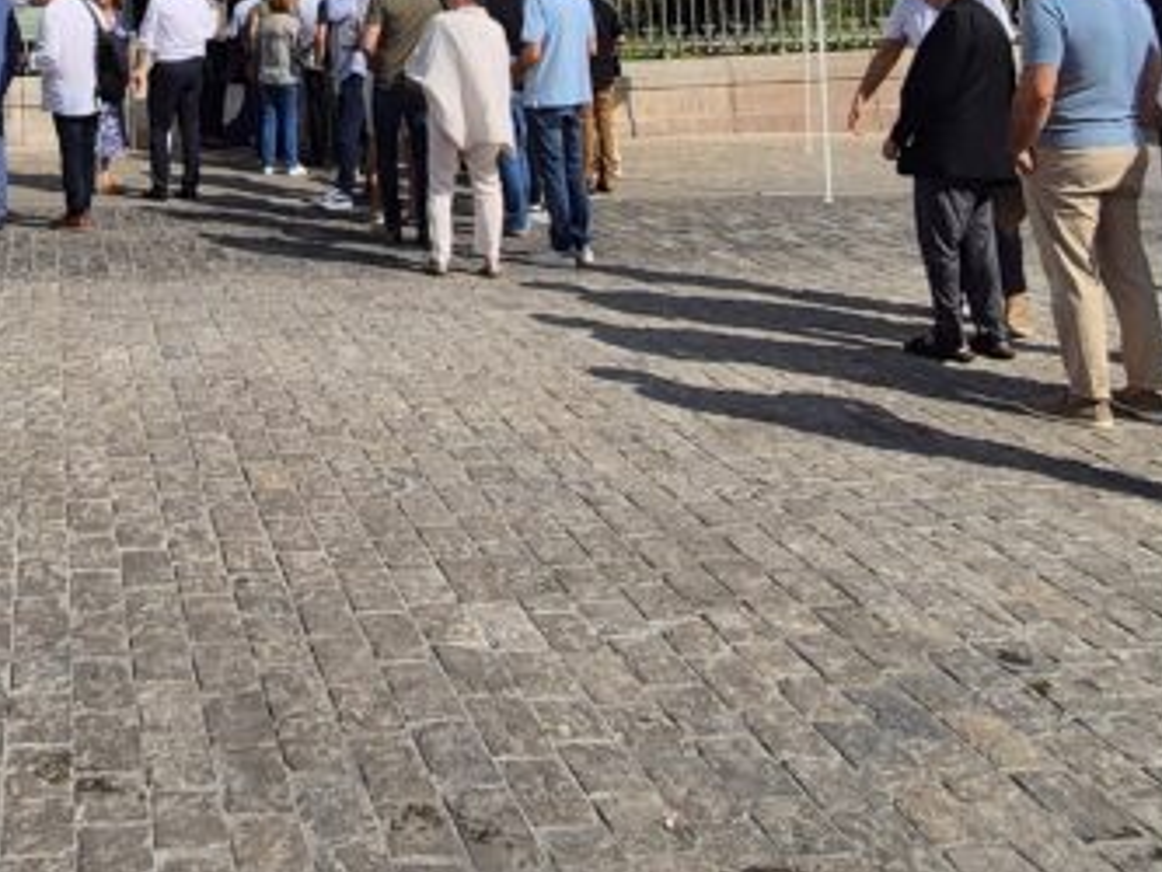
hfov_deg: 44.1
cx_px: 202
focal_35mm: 40
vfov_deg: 31.6
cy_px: -105
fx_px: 1343
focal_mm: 2.2
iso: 50
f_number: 2.2
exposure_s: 1/3624
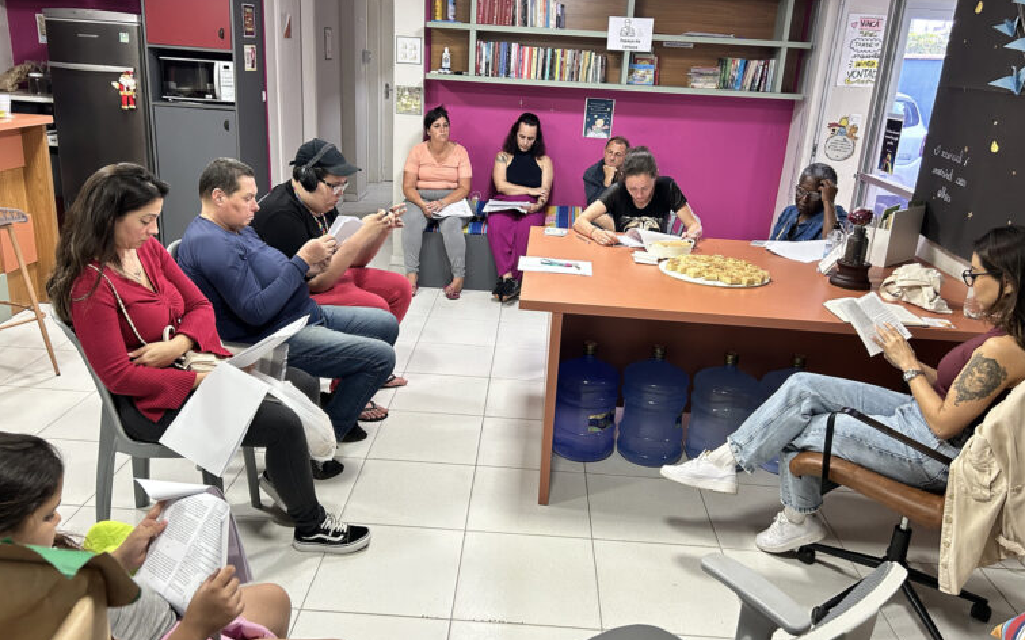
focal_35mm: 28
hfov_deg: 66.5
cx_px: 518
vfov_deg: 44.5
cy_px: 298
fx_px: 782
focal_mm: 5.7
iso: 200
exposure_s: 1/60
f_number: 1.5
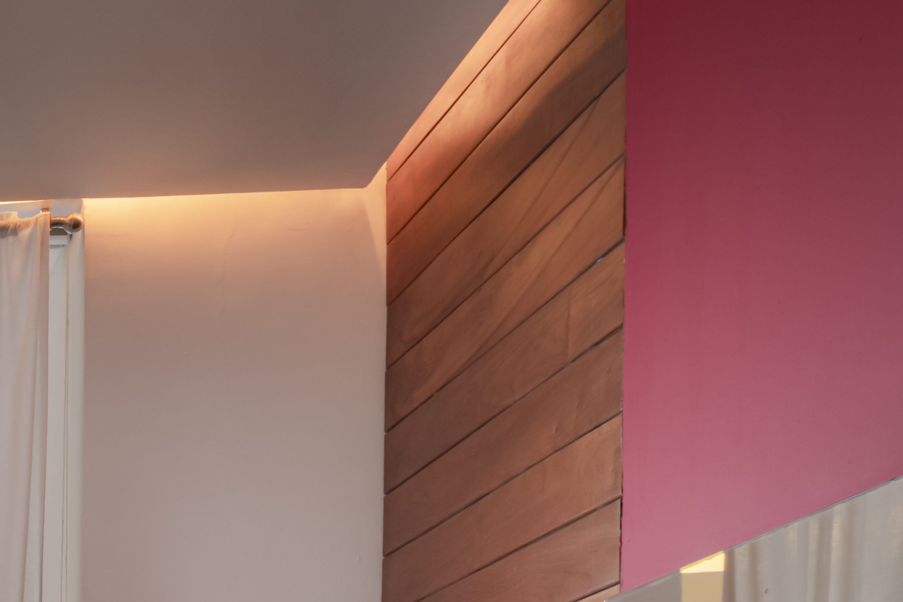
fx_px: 2182
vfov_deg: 14.3
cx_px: -613
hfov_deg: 19.1
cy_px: 1009
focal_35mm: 87
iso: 200
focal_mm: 22
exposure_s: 2
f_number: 11
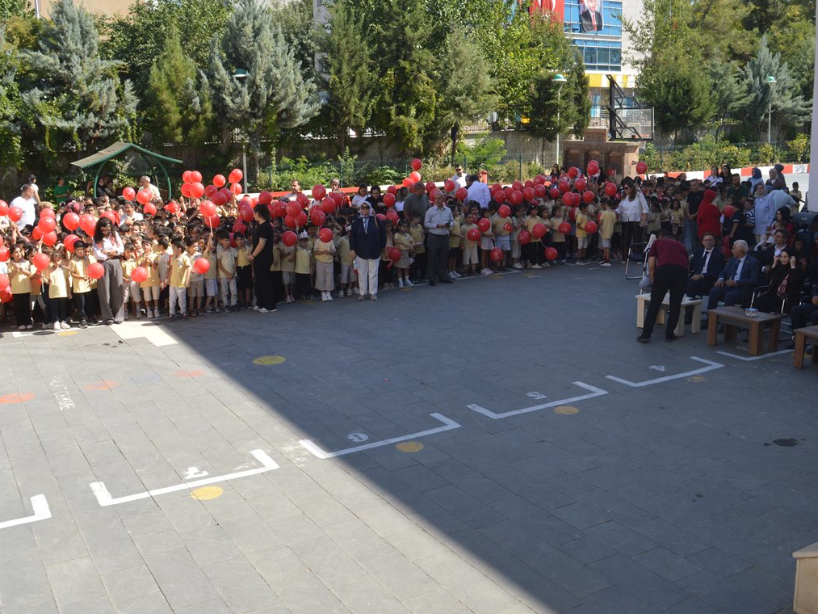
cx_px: 440
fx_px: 827
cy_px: 281
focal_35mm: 35
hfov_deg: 52.6
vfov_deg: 40.7
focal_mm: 18
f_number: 7.1
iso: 100
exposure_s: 1/200
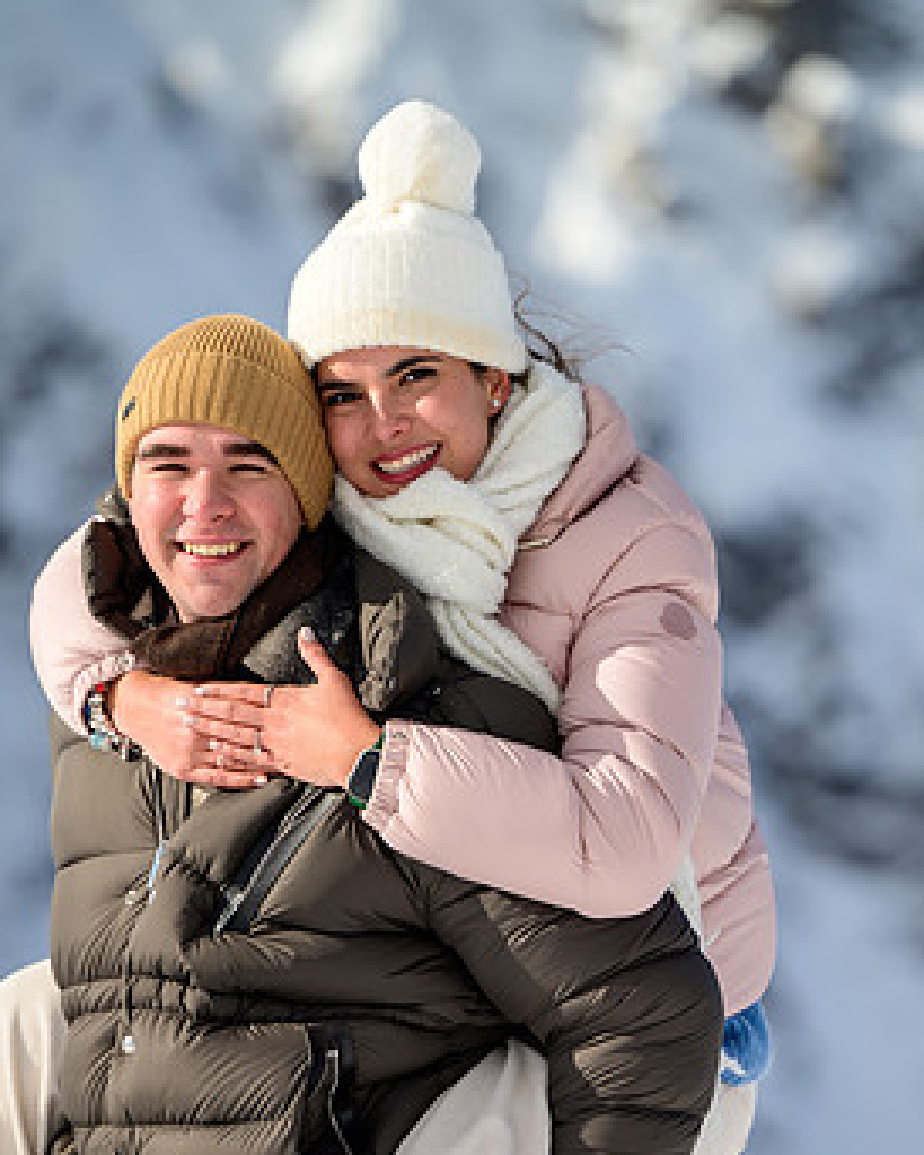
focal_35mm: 204
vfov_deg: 9.5
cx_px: 476
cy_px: 718
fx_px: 6970
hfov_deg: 7.6
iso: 100
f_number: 3.5
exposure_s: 1/2000
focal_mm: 165
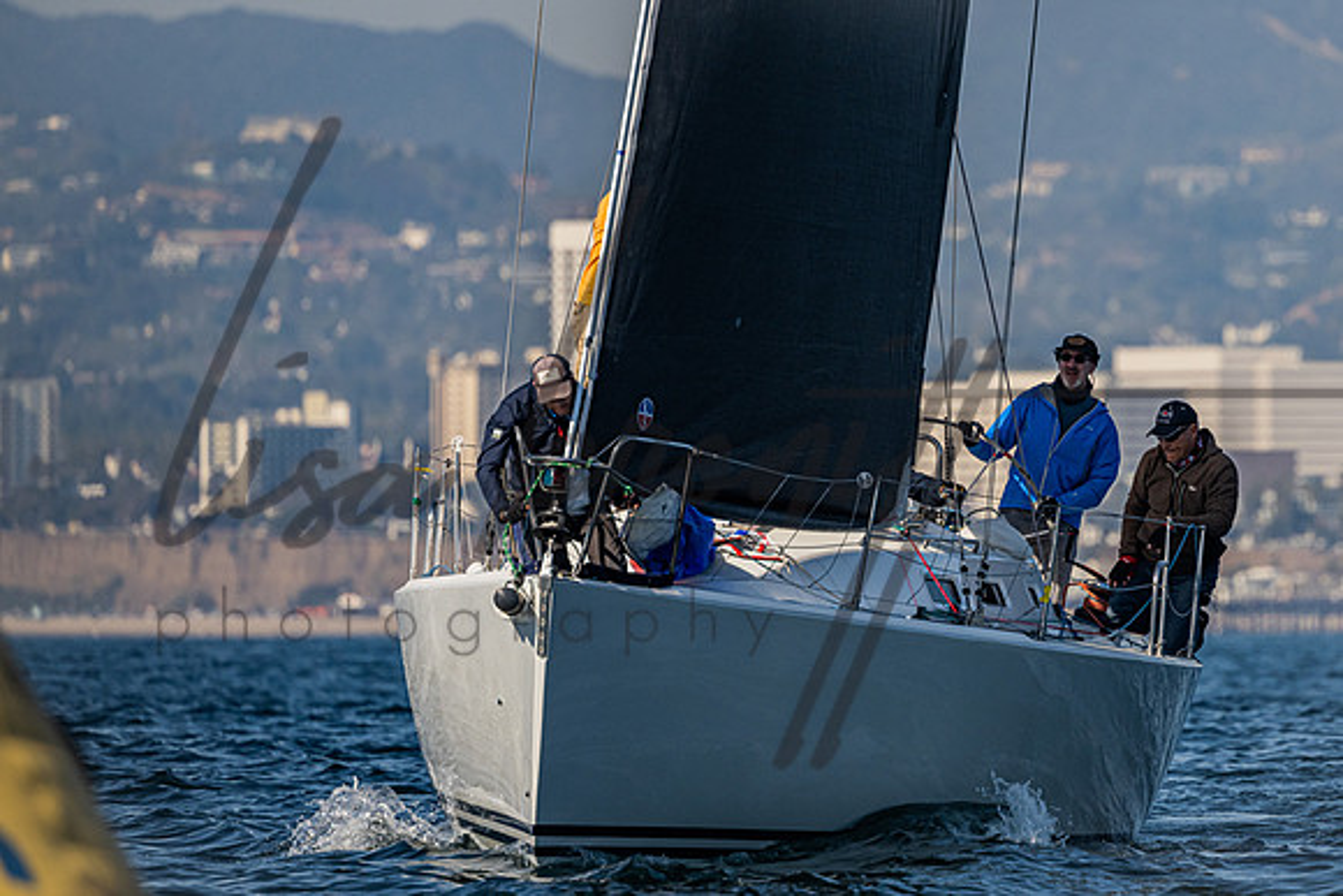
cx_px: 885
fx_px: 20081
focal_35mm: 538
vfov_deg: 2.6
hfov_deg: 3.8
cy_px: 341
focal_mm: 400
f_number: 5.6
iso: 400
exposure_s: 1/5000
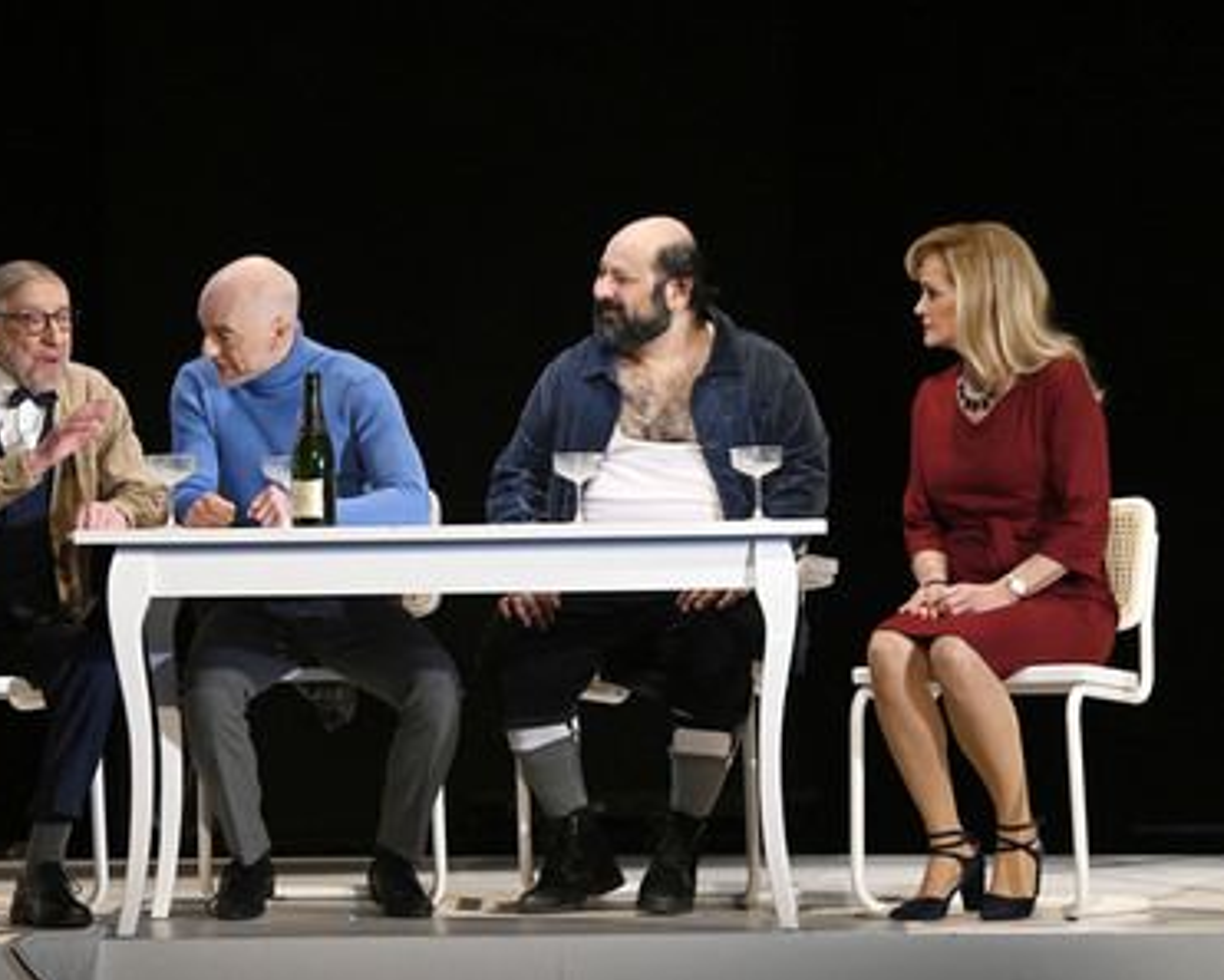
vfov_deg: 10.0
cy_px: 488
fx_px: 5580
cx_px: 487
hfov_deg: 12.5
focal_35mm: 154
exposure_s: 1/1000
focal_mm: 135
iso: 5000
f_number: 5
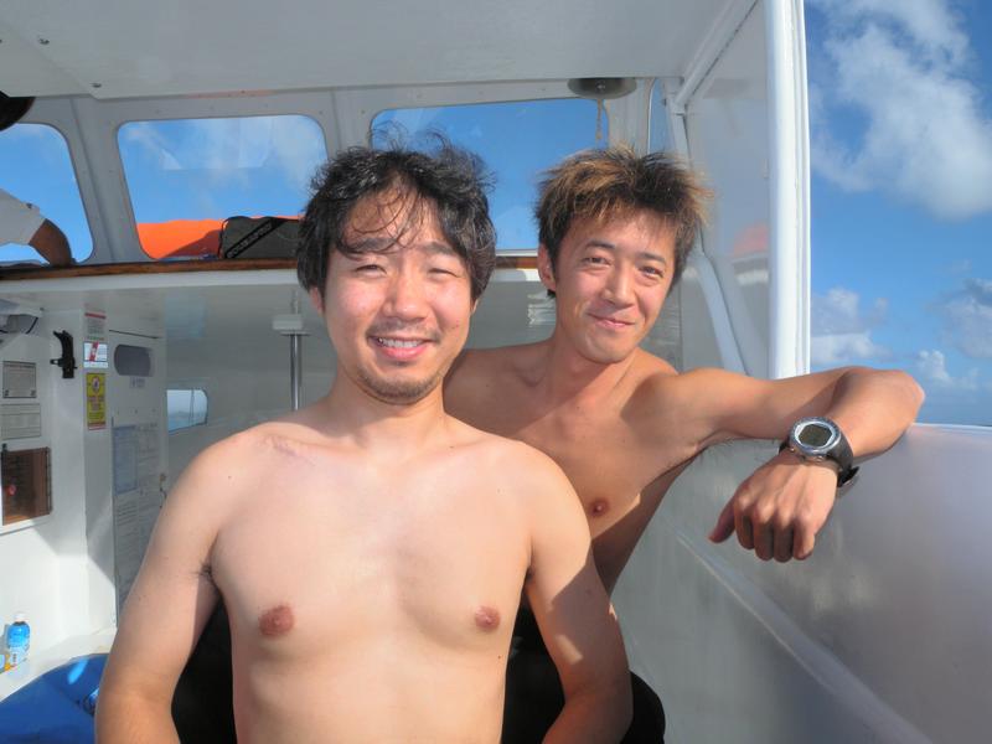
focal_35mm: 28
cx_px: 496
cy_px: 372
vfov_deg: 49.7
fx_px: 802
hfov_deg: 63.4
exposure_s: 1/595
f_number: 7.2
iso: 64
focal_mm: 6
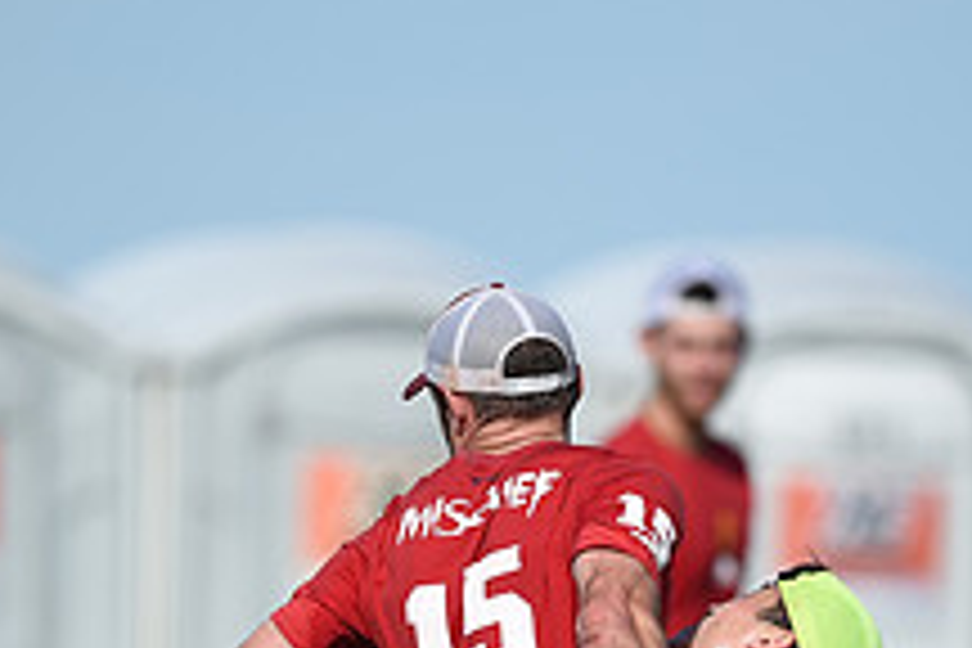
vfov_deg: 1.3
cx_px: 531
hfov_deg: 1.9
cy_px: 765
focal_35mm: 1072
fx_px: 28942
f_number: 2.8
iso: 100
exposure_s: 1/2500
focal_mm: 400
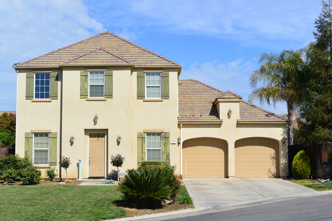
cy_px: 110
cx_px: 166
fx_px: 498
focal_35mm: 54
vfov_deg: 25.1
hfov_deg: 36.9
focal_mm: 20.3
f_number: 5
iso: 160
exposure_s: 1/1250
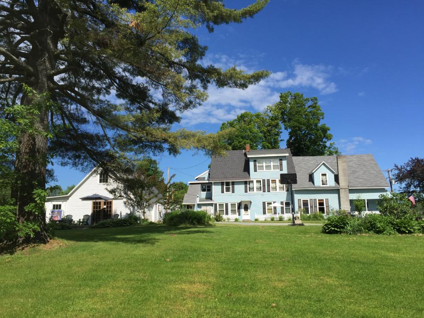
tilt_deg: +9.5
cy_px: 159
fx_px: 355
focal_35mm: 29
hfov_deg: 61.7
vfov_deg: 48.2
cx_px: 212
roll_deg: -0.3
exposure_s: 1/2198
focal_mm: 4.15
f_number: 2.2
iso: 32
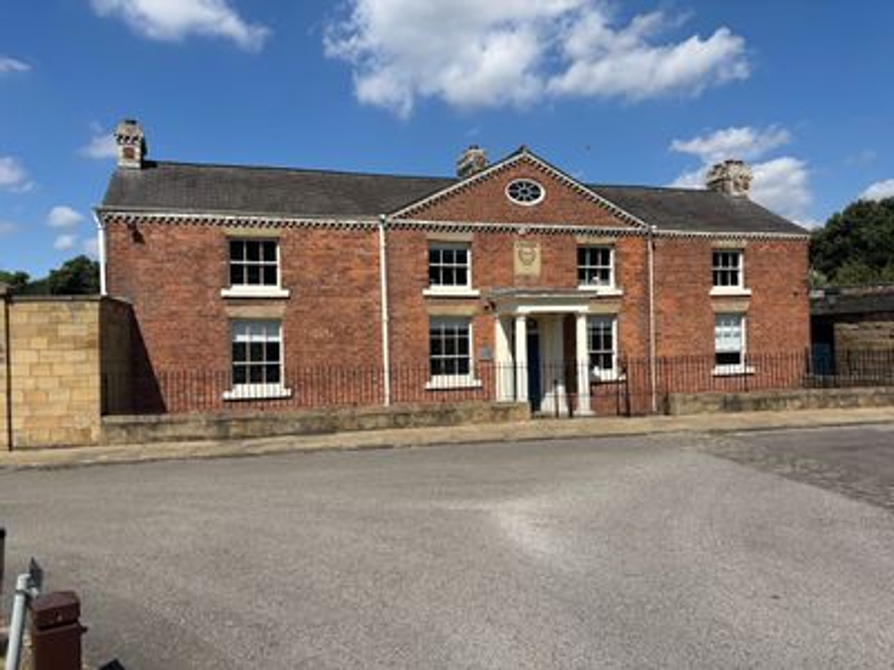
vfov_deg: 53.1
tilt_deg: +4.7
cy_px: 335
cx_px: 447
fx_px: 671
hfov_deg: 67.3
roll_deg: +1.3
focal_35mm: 26
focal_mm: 5.96
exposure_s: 1/4425
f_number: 1.6
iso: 50
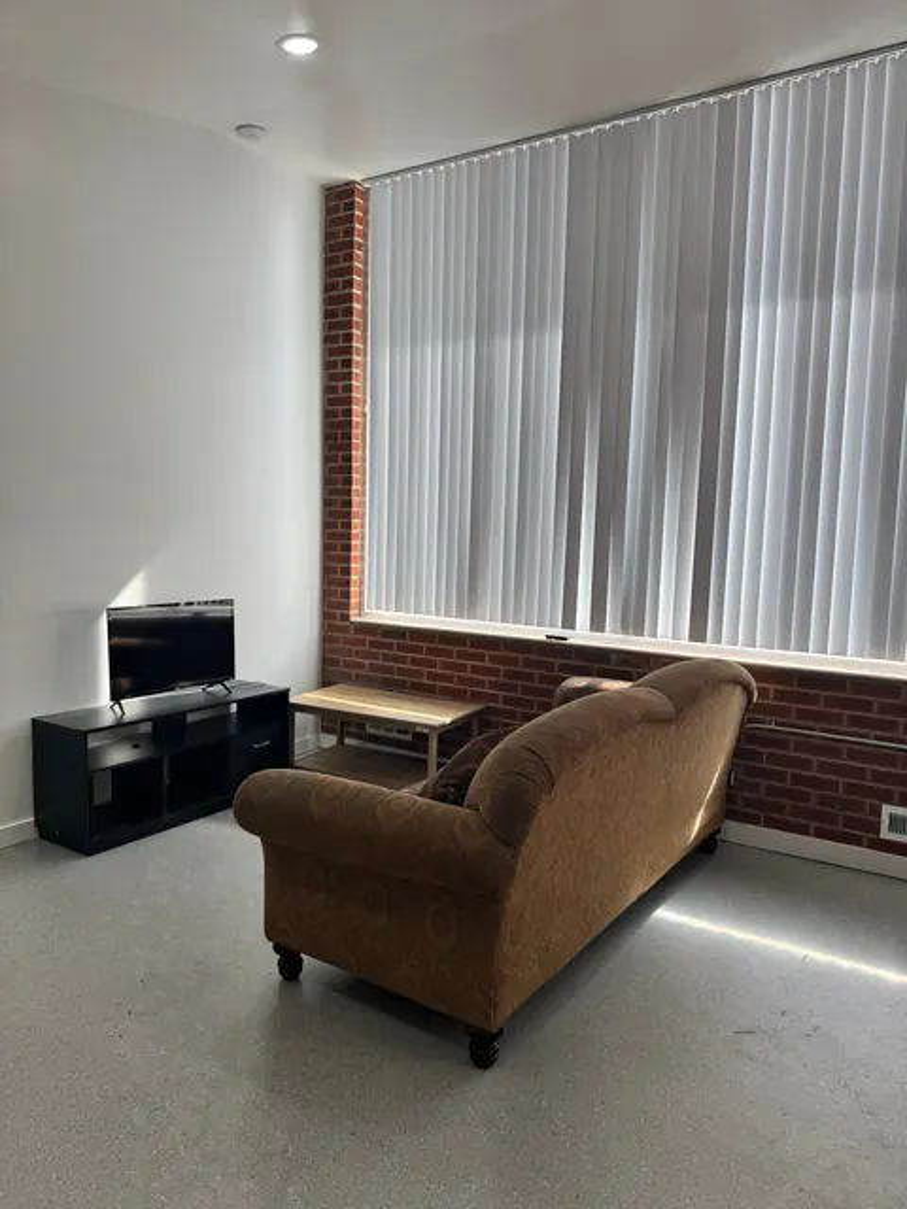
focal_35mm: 24
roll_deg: -1.2
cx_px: 454
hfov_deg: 56.8
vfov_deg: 71.6
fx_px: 838
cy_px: 604
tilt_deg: -5.8
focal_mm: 6.76
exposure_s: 1/325
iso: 80
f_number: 1.78
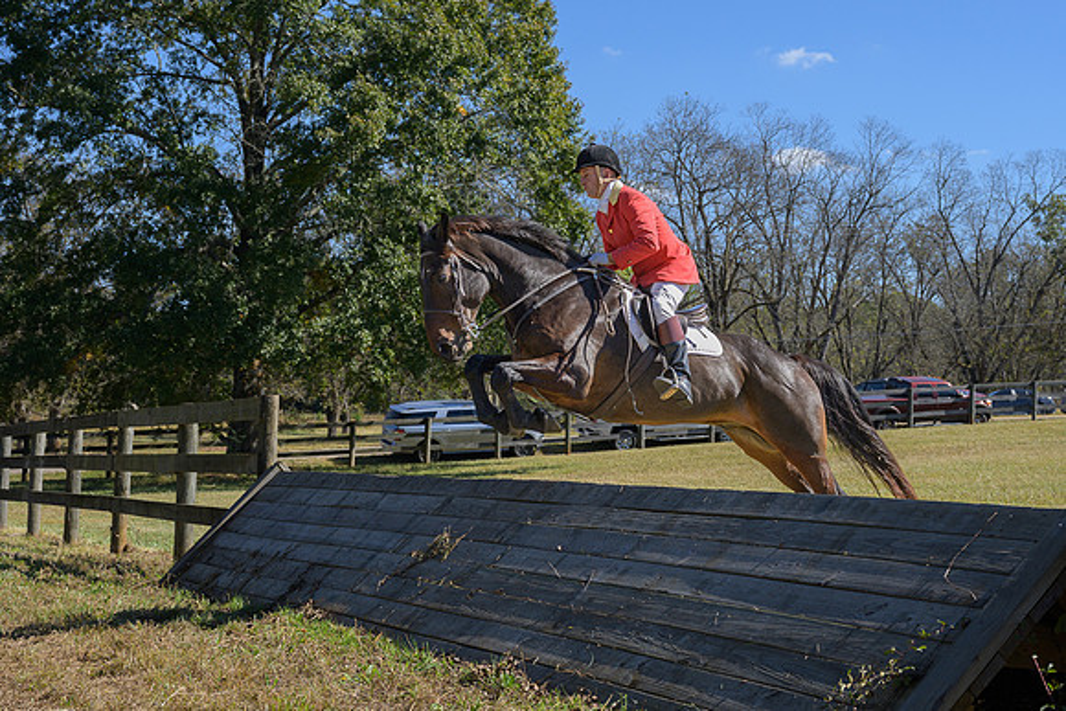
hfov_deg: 34.5
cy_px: 301
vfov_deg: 23.5
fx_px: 1709
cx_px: 637
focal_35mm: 58
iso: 200
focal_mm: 44
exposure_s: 1/800
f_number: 5.6
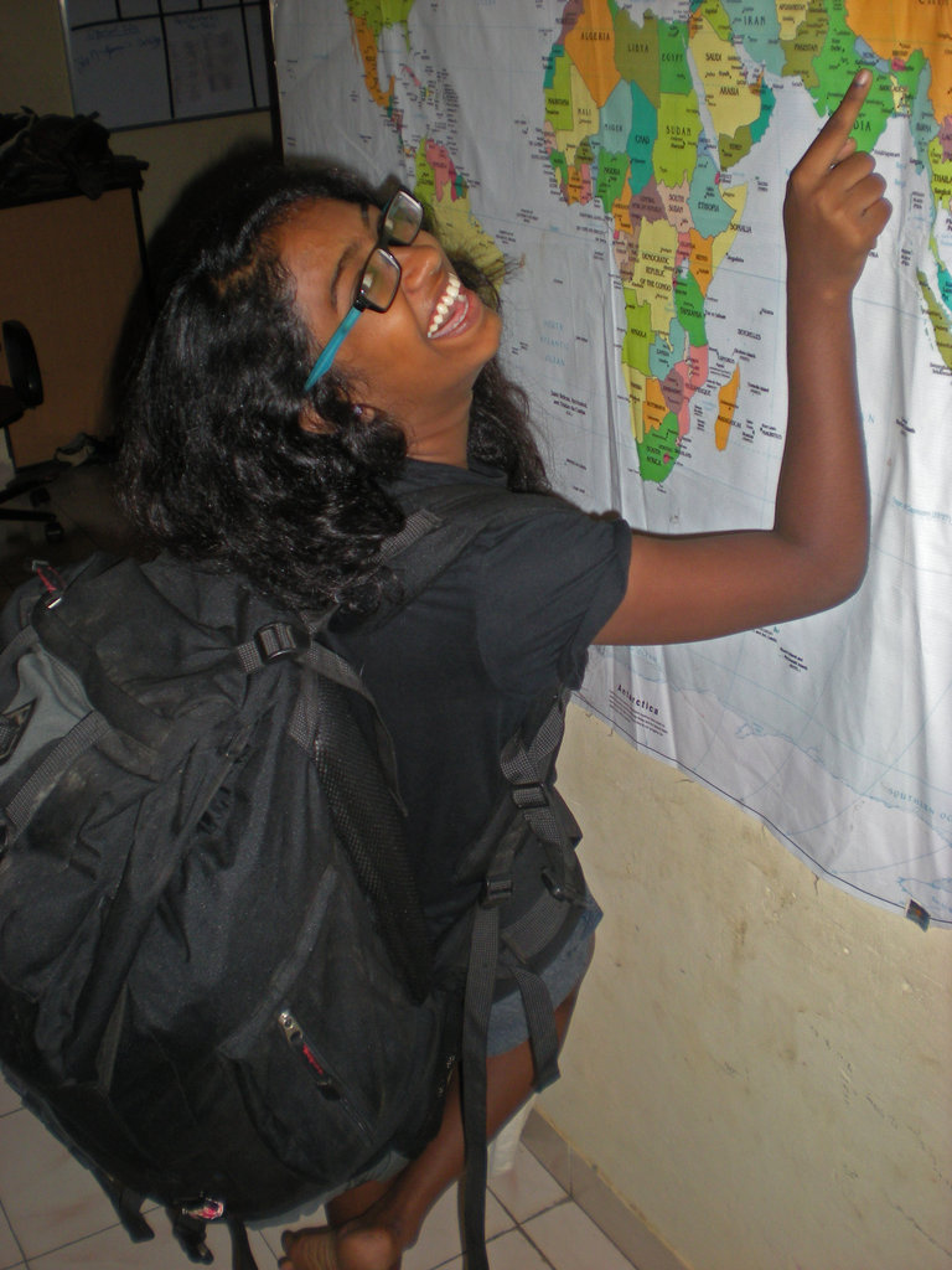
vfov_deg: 49.0
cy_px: 635
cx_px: 476
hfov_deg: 37.7
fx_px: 1393
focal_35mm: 38
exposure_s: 1/60
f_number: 3.1
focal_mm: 6.3
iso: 100
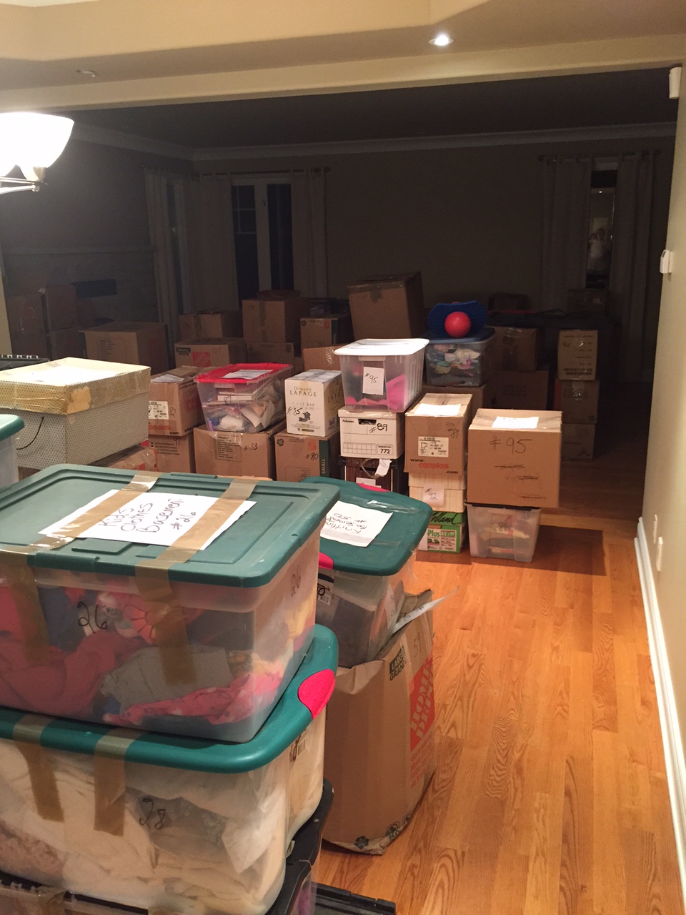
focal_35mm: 29
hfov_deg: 48.2
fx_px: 766
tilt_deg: -14.5
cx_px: 343
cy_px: 458
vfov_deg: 61.7
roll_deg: +1.3
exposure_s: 1/30
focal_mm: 4.15
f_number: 2.2
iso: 160
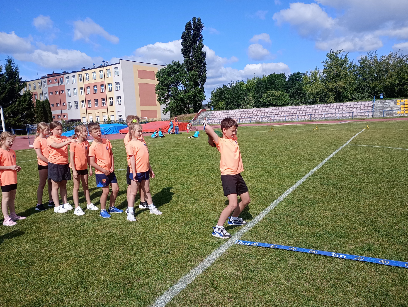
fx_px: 330
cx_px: 204
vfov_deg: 49.8
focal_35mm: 28
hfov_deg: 63.4
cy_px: 154
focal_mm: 4.27
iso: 103
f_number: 1.8
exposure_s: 1/997
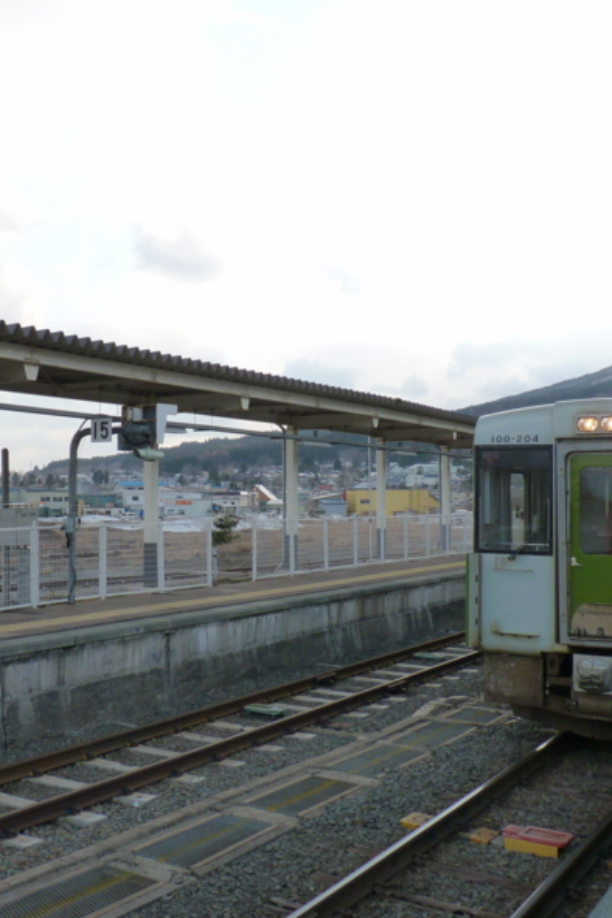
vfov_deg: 50.7
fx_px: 969
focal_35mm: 38
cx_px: 217
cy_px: 454
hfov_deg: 34.8
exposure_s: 1/200
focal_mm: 4.8
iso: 125
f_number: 4
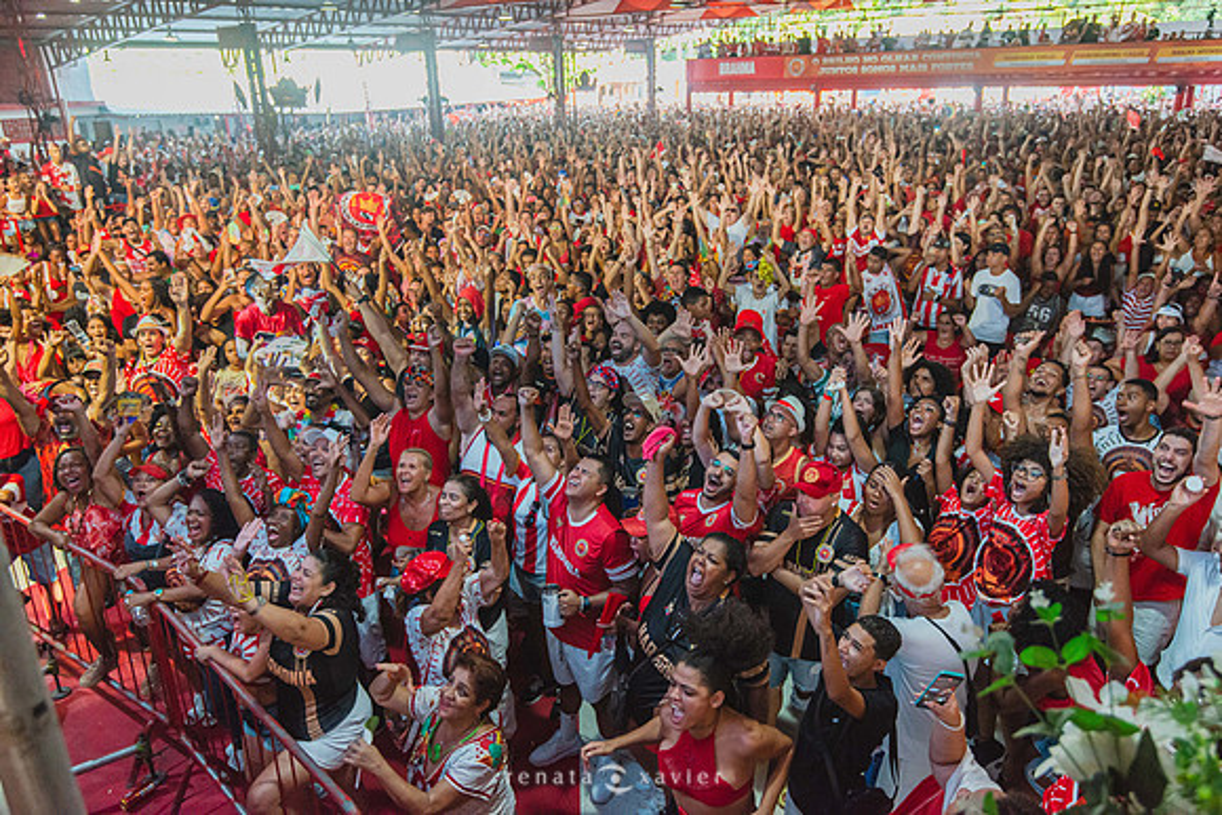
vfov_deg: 49.6
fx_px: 883
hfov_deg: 69.4
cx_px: 611
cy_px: 408
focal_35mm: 26
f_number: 4
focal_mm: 26
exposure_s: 1/320
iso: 3200
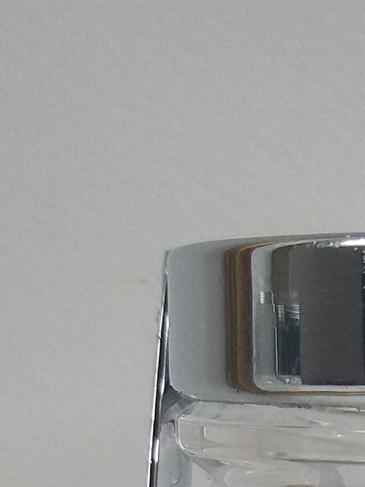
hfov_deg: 10.3
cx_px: 710
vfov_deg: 13.2
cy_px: 883
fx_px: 1884
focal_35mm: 134
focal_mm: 3.7
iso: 100
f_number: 1.9
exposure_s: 1/50
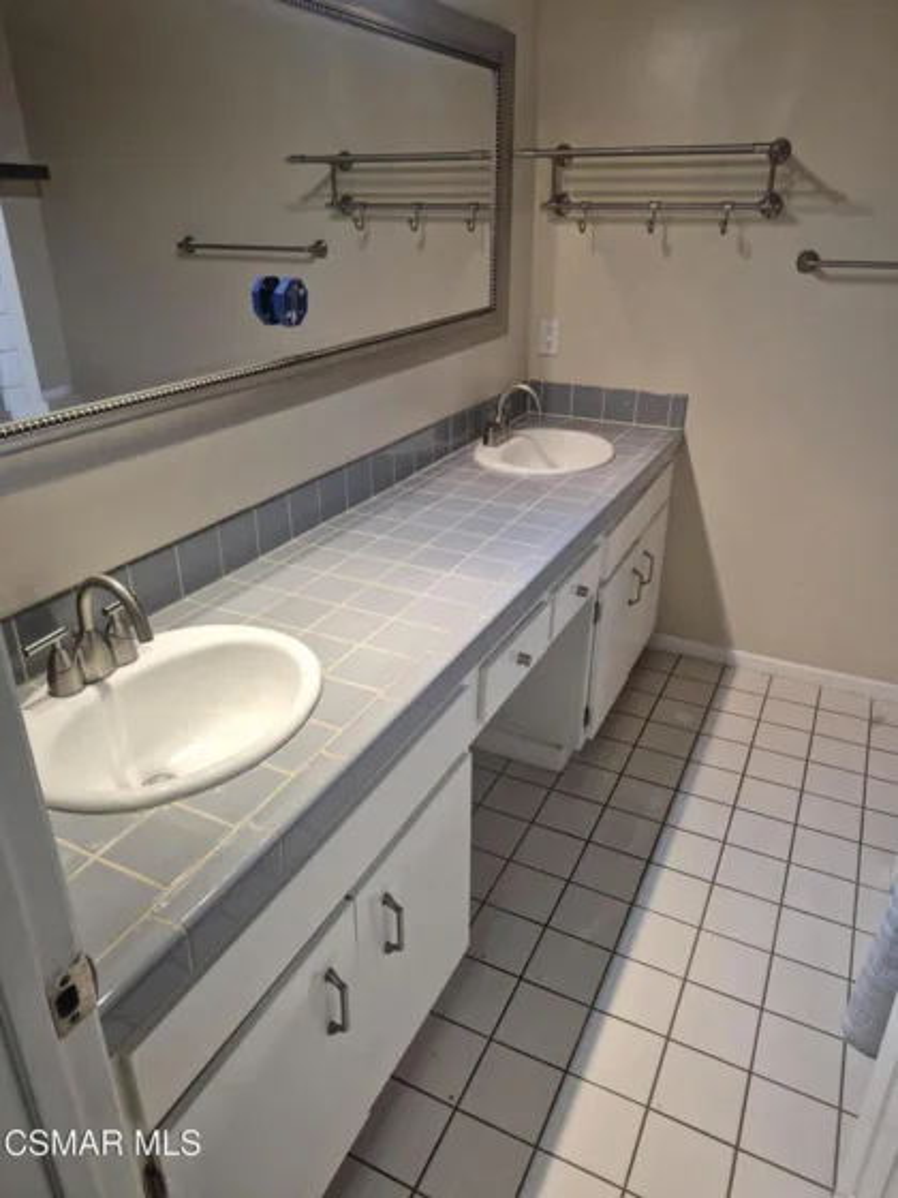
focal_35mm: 23
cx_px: 449
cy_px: 599
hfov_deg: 58.9
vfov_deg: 73.9
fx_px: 796
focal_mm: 5.4
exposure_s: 1/120
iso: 250
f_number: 1.8
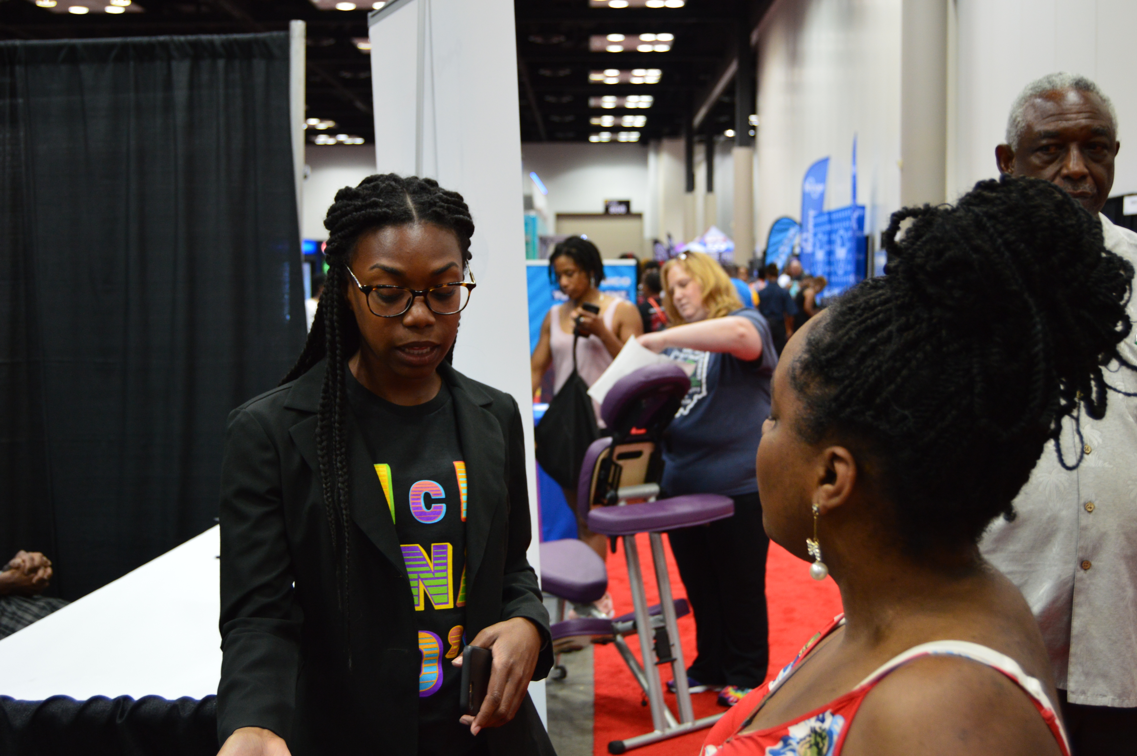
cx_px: 568
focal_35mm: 45
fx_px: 1420
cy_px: 378
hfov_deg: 43.6
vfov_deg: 29.8
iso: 800
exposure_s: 1/60
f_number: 4.5
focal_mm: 30
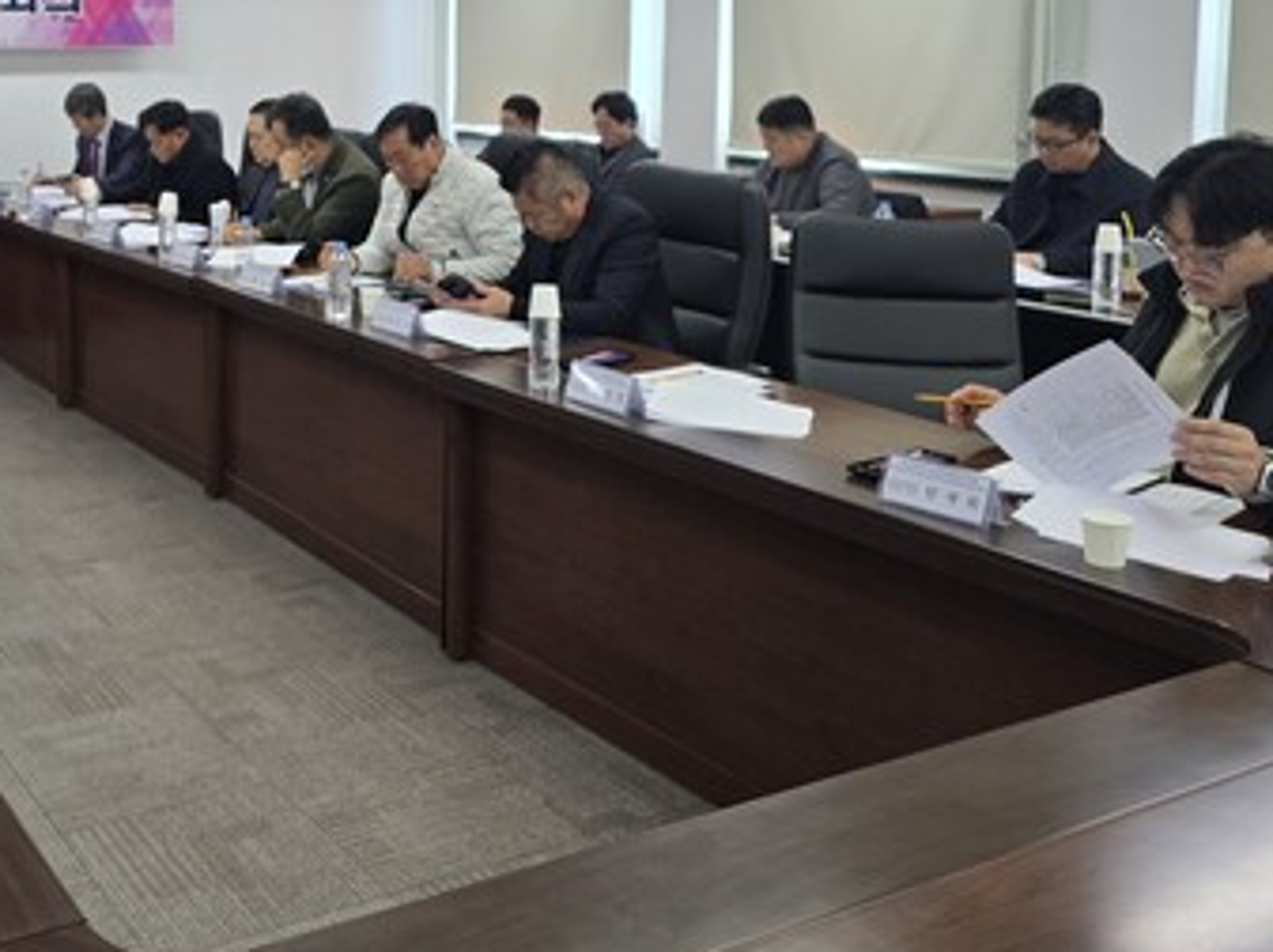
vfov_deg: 34.0
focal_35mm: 41
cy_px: 181
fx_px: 1506
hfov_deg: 43.4
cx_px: 234
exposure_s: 1/120
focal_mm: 6.3
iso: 64
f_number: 1.7
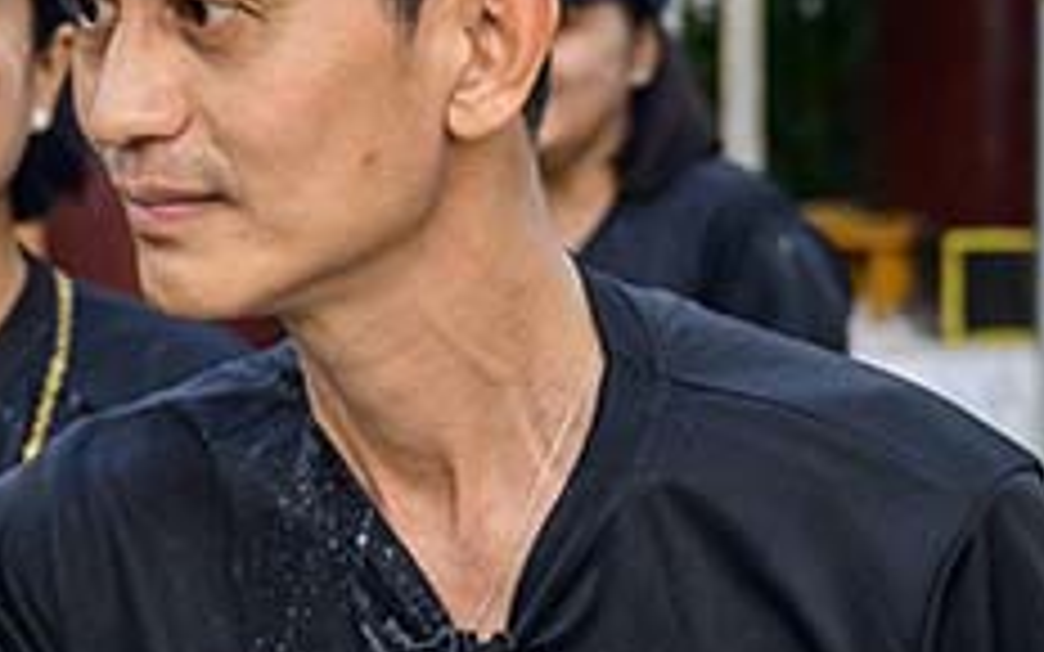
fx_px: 4325
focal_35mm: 152
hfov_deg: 13.6
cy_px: 279
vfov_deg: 8.6
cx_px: 58
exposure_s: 1/200
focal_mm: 36
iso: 1400
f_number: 3.2
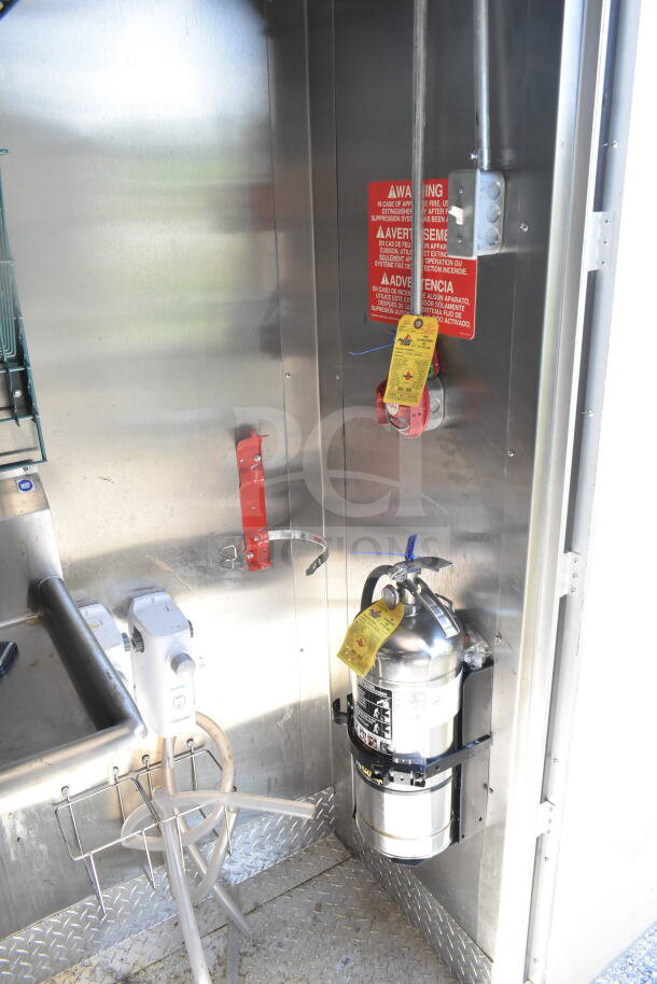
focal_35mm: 27
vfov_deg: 67.4
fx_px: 739
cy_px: 492
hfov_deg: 48.0
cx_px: 328
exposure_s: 1/200
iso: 1600
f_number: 7.1
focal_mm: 18
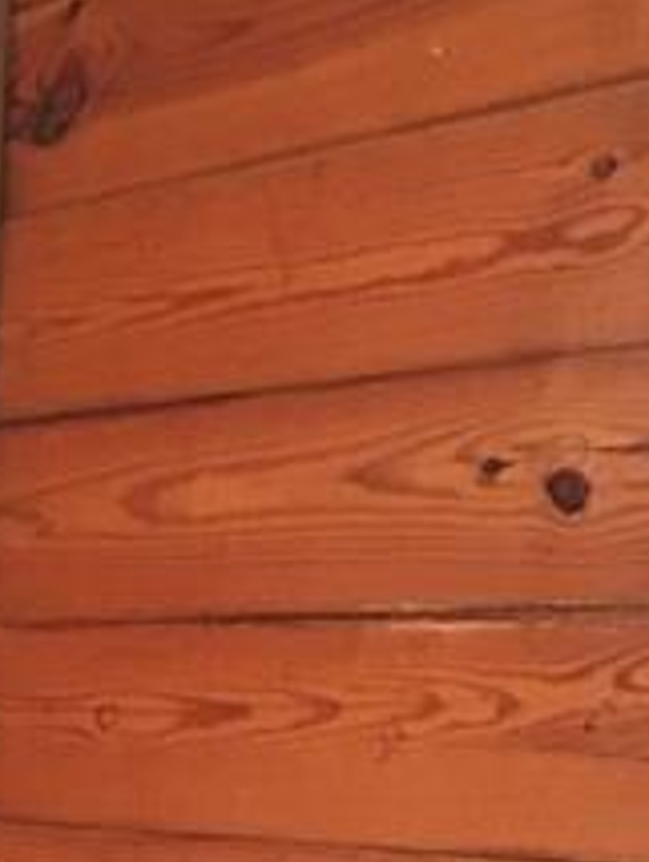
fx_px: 2595
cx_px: -447
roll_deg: -2.5
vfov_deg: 17.6
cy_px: 1144
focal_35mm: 104
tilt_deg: -8.5
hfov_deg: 13.1
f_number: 2.2
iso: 250
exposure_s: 1/15
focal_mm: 4.15
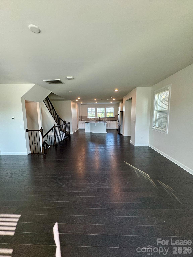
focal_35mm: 14
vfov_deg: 102.1
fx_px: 104
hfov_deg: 85.7
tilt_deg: -8.3
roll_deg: +1.7
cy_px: 128
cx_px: 96
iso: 125
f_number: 2.2
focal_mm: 2.22
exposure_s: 1/120
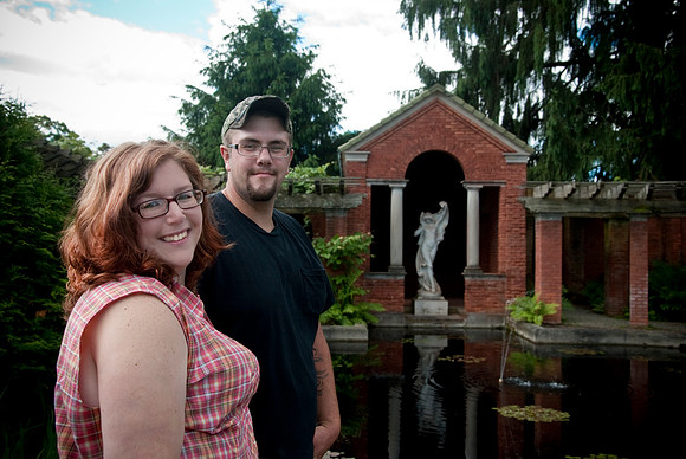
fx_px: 744
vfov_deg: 34.3
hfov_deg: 49.5
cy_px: 230
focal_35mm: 39
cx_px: 343
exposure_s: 1/125
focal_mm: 26
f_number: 5.6
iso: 140
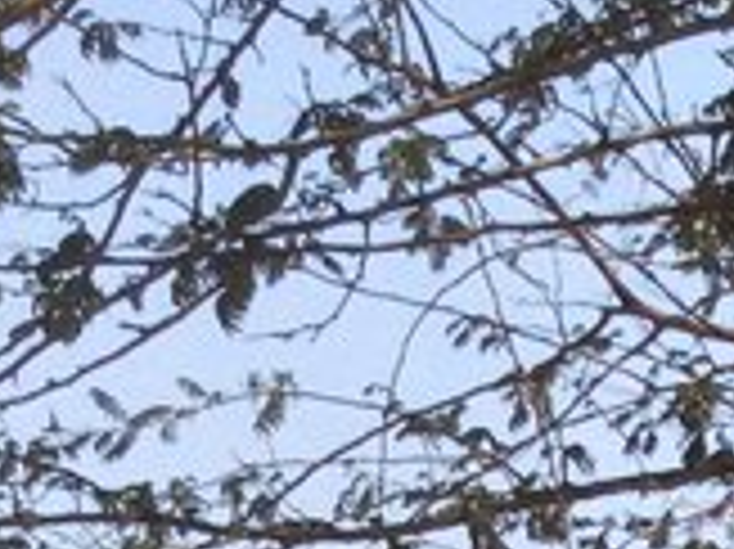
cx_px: 1396
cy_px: 1672
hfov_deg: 9.1
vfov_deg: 6.5
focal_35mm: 207
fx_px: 4386
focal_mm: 3.3
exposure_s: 1/752
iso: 32
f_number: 2.4
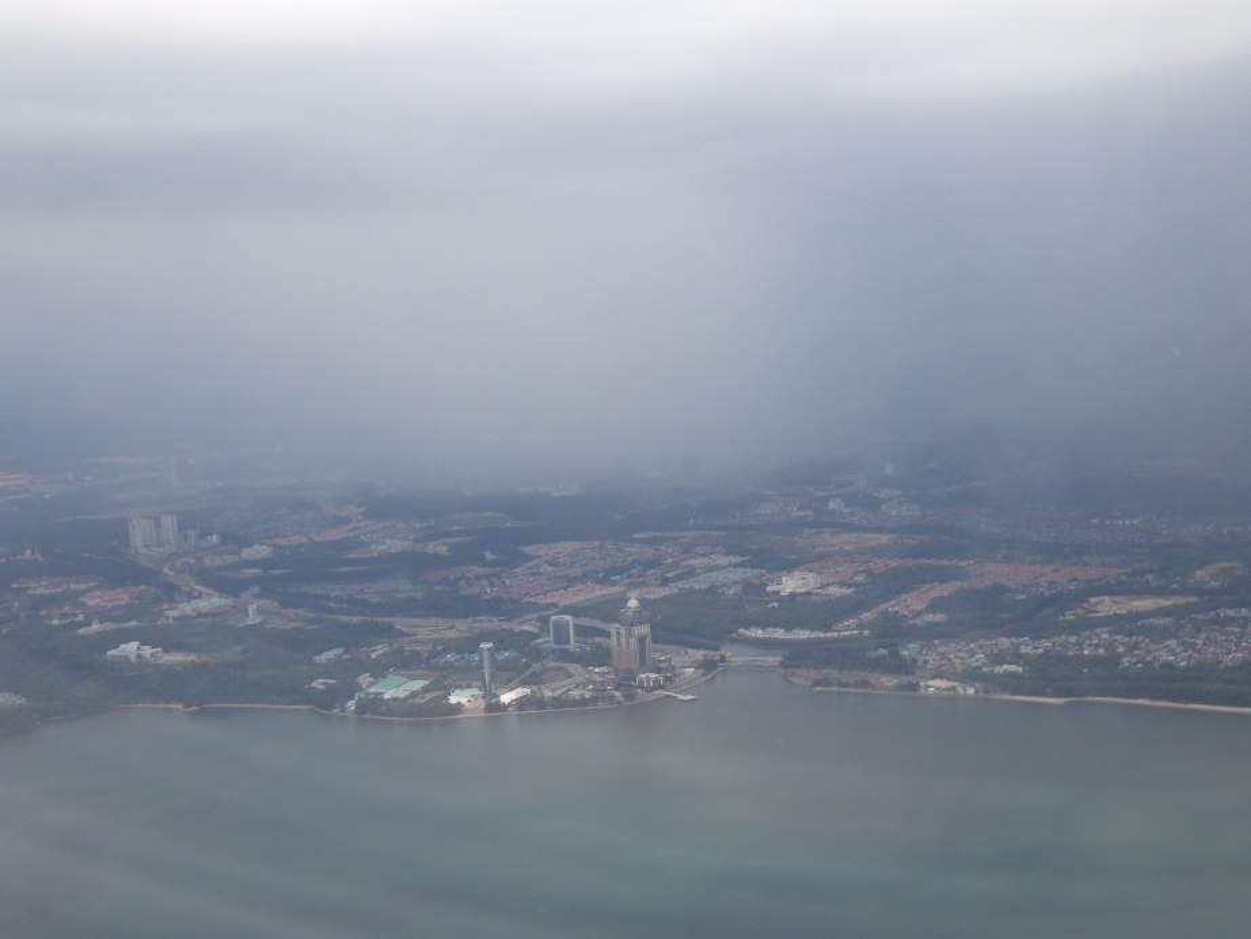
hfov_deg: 37.5
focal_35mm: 51
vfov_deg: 28.6
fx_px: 1844
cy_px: 470
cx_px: 626
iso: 125
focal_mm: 9.1
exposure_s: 1/250
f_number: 5.3
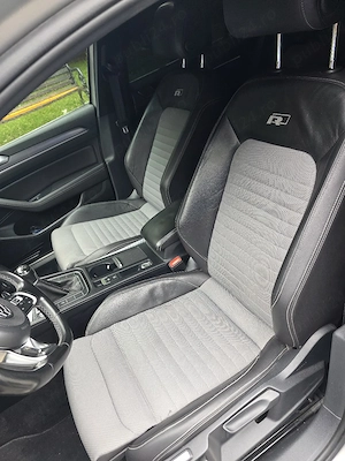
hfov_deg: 58.9
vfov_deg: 73.9
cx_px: 172
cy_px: 230
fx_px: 306
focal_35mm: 23
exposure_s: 1/182
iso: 160
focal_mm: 6.3
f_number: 1.7
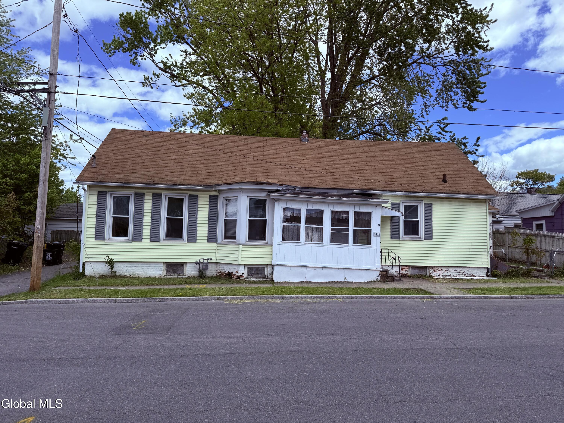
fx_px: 391
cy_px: 212
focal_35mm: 24
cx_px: 282
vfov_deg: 56.8
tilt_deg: +5.7
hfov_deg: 71.6
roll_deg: -1.5
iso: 80
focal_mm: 6.76
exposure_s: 1/3759
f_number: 1.78
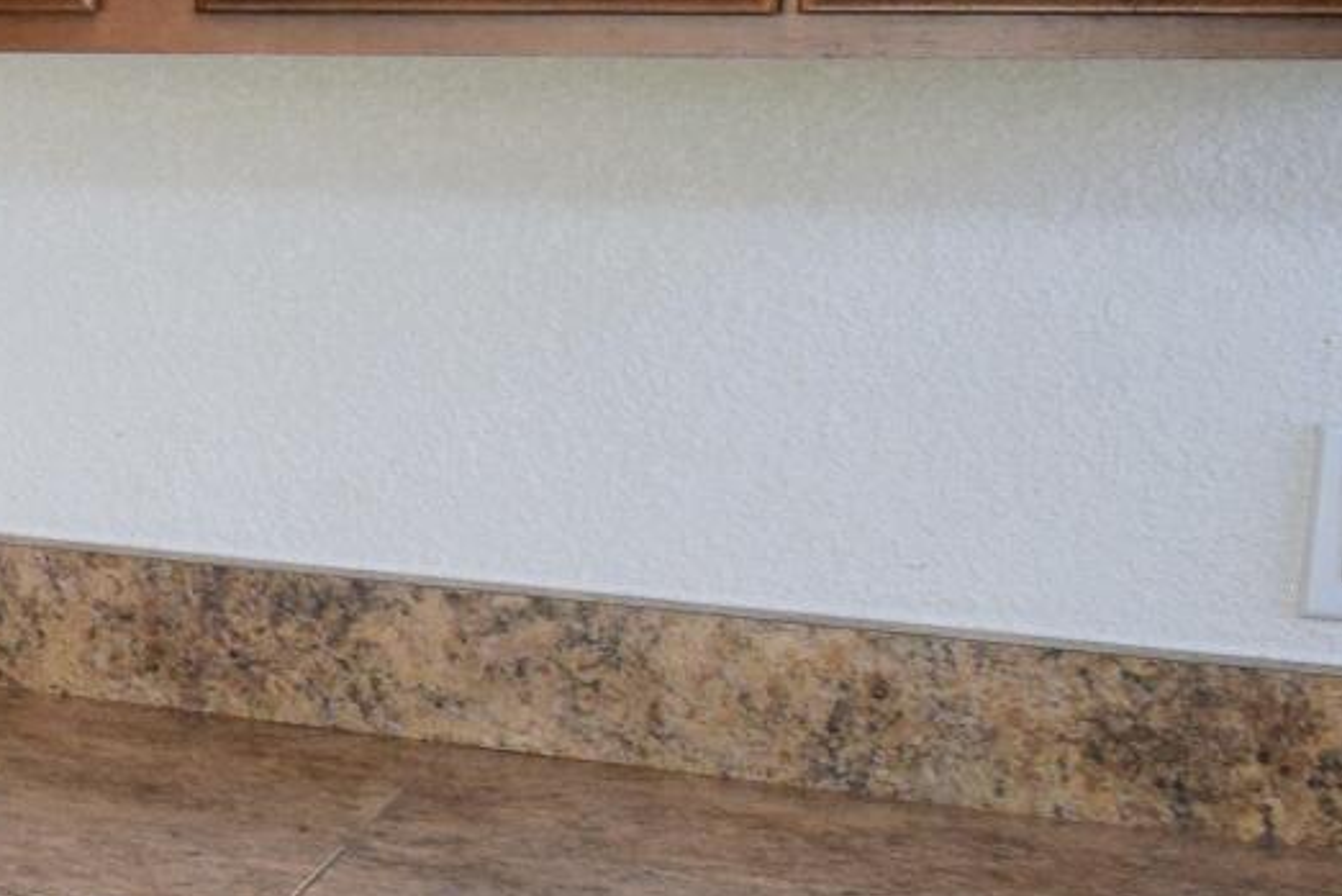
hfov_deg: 14.0
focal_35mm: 86
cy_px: 331
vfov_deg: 15.9
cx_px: -2055
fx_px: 3207
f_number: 6.3
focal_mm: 10
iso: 800
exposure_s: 1/60
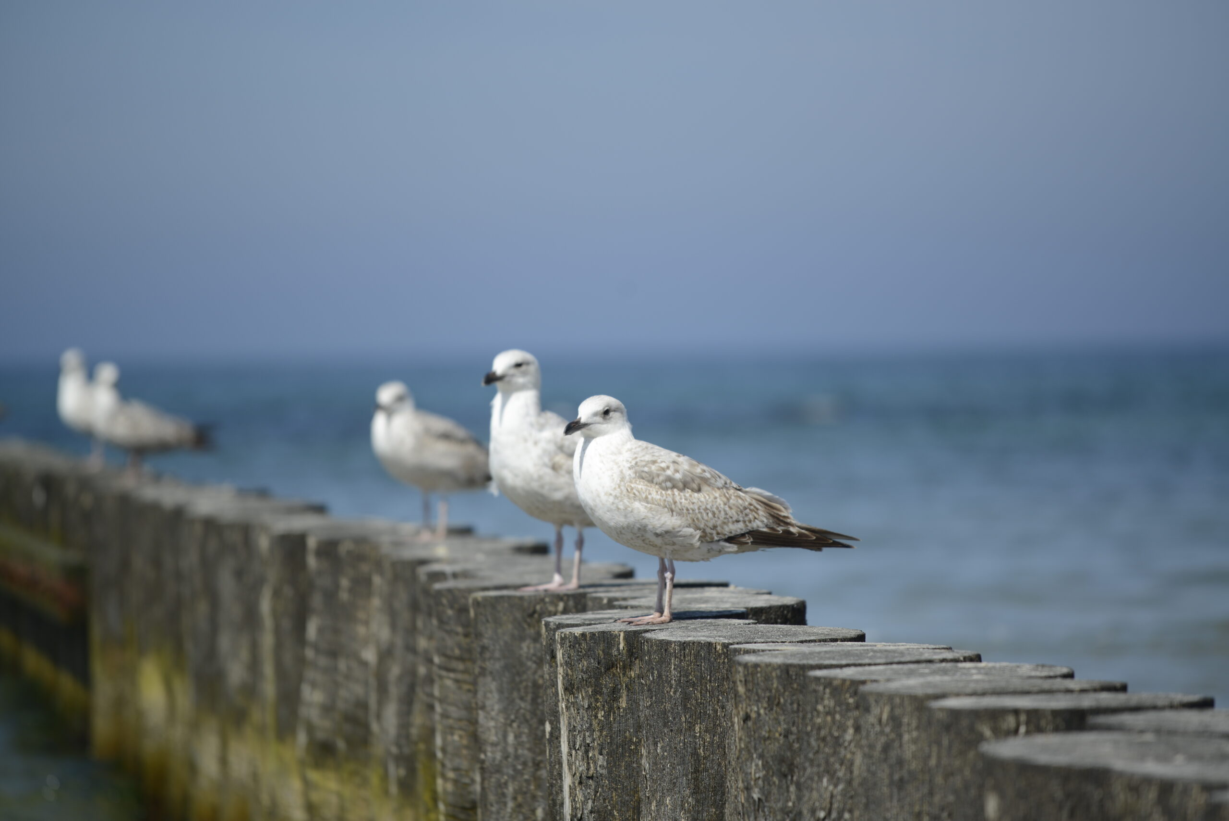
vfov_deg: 6.9
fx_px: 6830
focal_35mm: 200
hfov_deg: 10.3
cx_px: 614
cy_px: 410
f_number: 4
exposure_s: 1/1600
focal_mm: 200
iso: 125
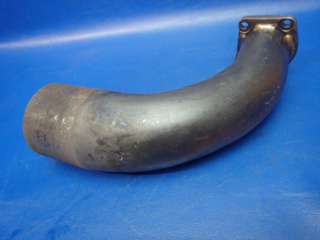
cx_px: 160
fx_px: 259
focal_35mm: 28
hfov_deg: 63.4
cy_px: 120
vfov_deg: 49.7
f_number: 3.9
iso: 800
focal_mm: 5
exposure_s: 1/30
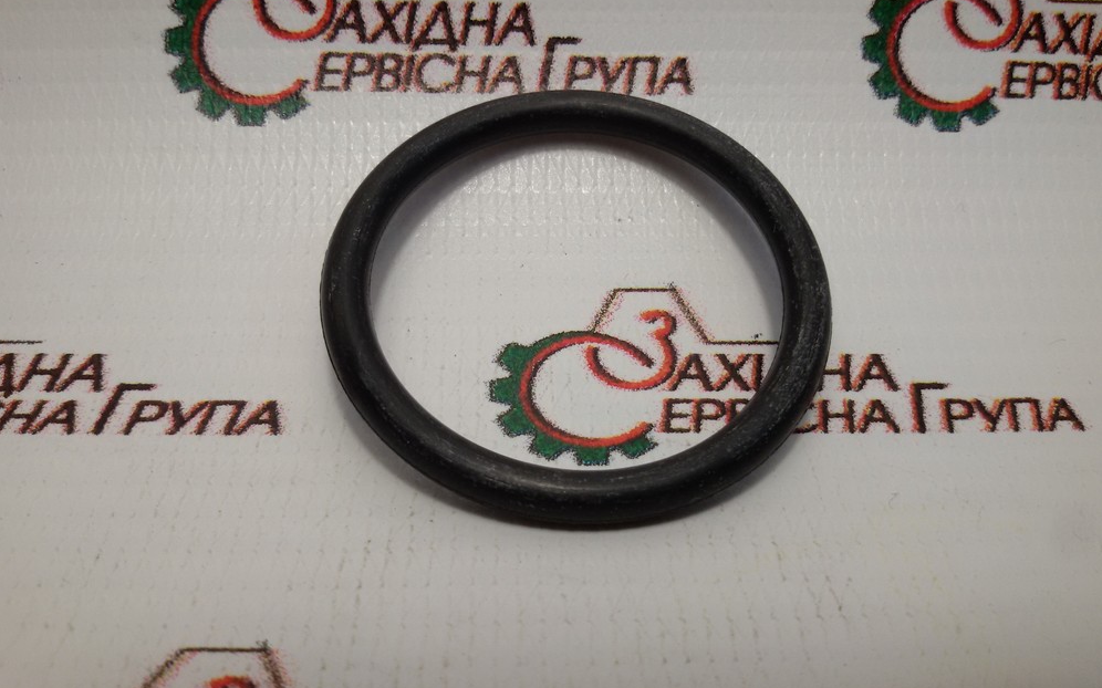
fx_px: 991
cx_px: 552
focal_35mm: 33
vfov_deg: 38.3
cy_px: 312
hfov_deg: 58.2
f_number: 2.4
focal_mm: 2.93
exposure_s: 1/100
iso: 50
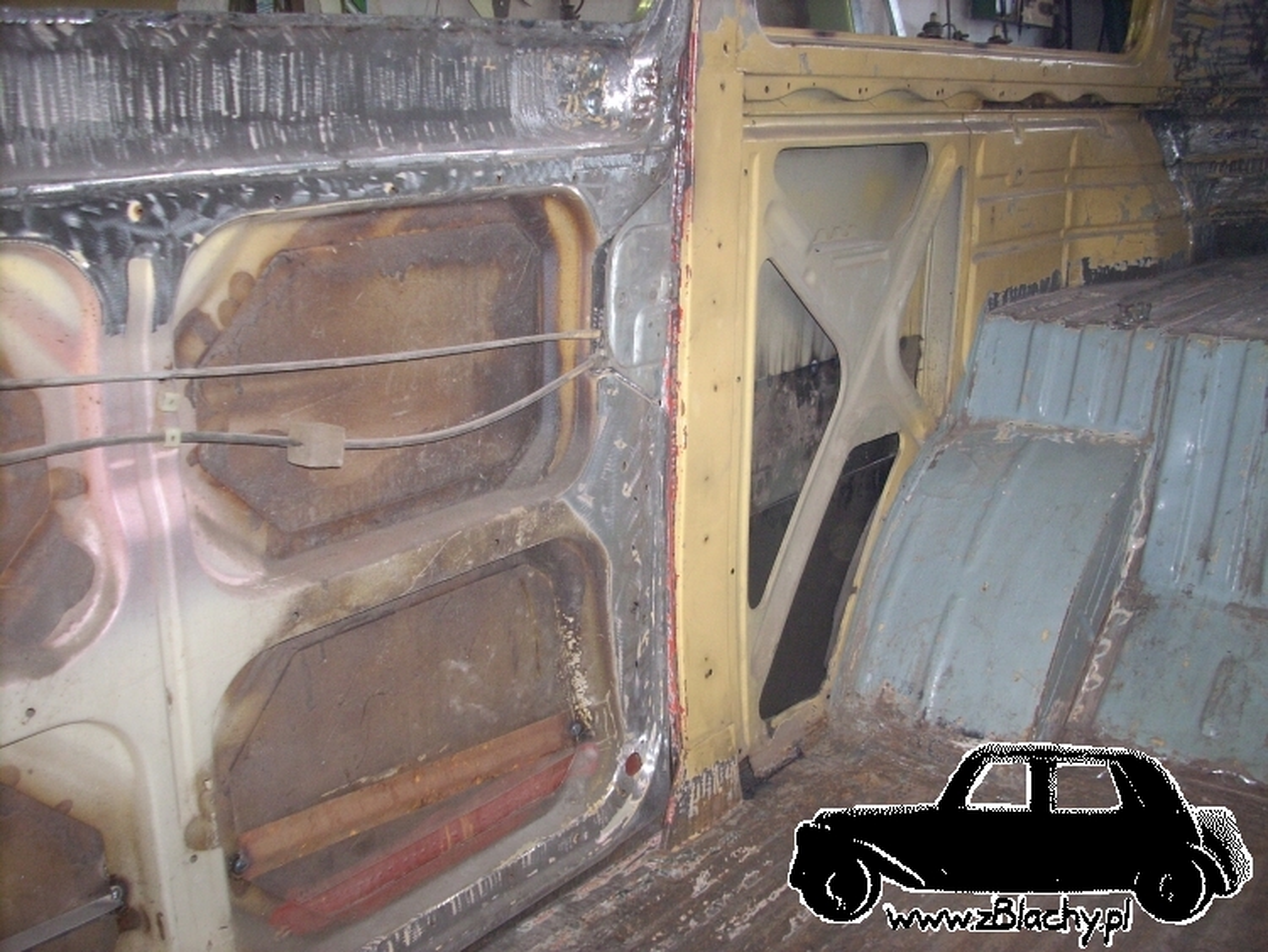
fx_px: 1356
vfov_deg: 38.7
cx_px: 634
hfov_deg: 50.1
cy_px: 476
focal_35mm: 37
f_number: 2.8
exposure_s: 1/60
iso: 200
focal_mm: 6.2
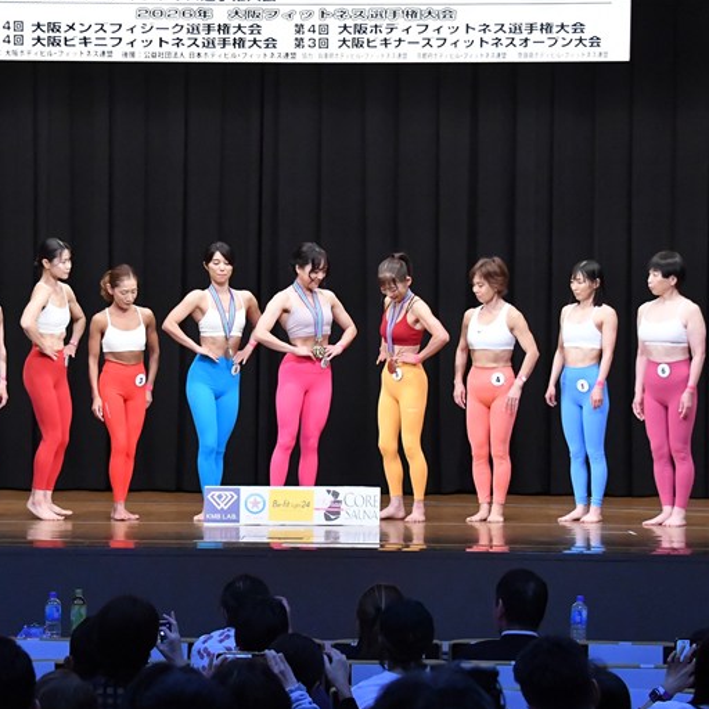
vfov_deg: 12.6
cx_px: 271
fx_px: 3221
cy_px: 354
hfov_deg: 12.6
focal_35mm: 139
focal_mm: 72
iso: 8000
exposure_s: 1/400
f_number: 5.6
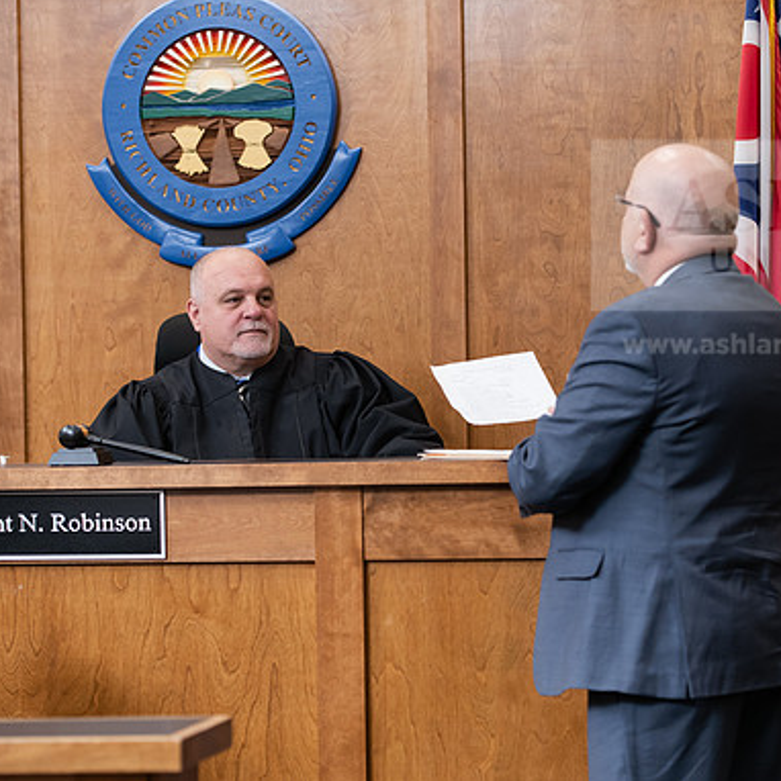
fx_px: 2833
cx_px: 530
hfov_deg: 15.7
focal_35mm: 111
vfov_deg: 15.7
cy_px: 387
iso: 1600
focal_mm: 86
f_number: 4
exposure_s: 1/200
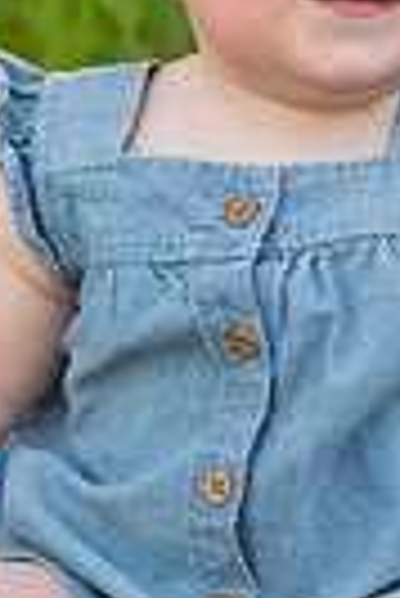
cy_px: 166
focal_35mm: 507
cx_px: 252
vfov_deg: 4.1
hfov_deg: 2.7
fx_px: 8427
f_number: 5
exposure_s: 1/400
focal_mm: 150
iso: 400
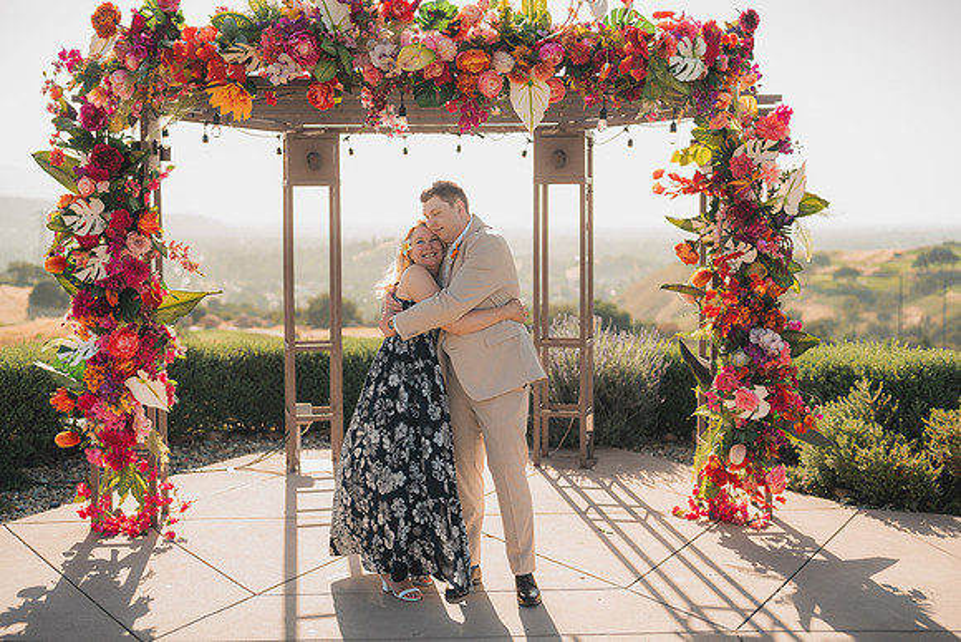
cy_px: 321
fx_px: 1335
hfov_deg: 39.6
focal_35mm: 50
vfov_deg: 27.0
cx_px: 480
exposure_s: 1/1000
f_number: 2
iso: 50
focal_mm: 50
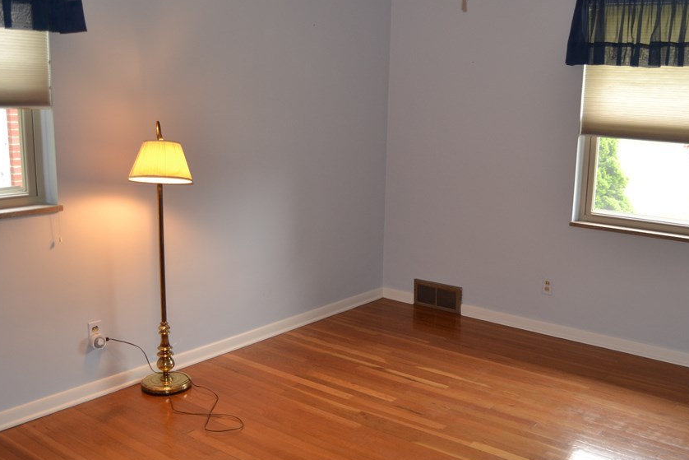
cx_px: 409
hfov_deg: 54.1
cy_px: 240
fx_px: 670
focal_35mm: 35
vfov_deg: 37.9
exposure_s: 1/60
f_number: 4
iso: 400
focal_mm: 18
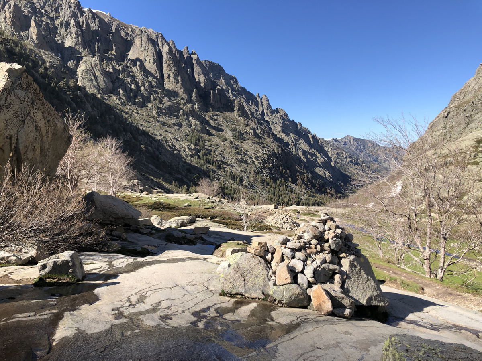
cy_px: 180
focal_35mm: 28
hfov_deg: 63.4
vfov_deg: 49.7
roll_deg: +1.6
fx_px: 390
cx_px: 241
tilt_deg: -4.2
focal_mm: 4
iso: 20
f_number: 1.8
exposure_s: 1/1372
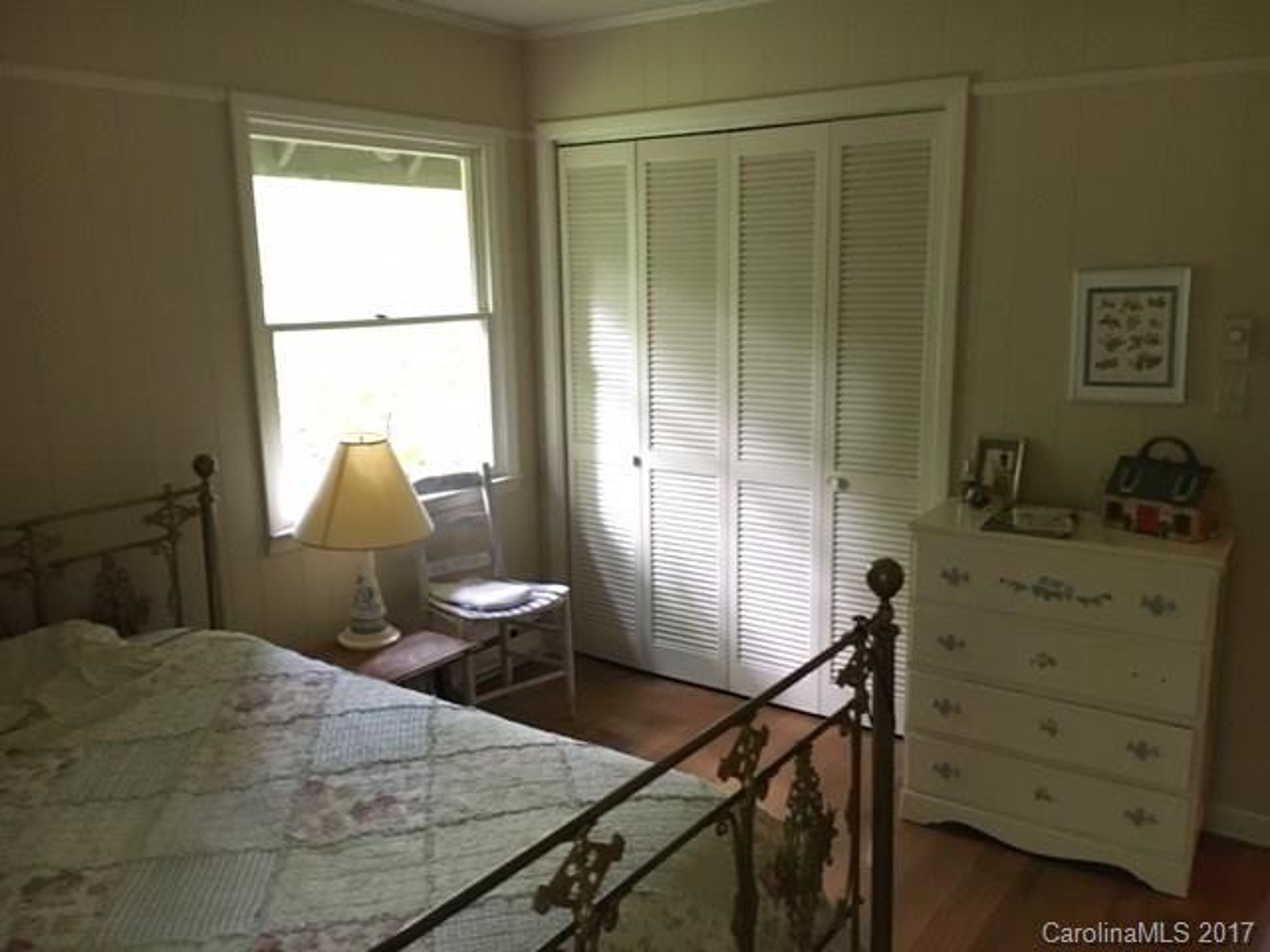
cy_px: 476
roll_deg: +0.5
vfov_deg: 48.2
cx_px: 635
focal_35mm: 29
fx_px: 1064
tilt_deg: -10.3
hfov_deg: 61.7
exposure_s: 1/15
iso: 320
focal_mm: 4.15
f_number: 2.2
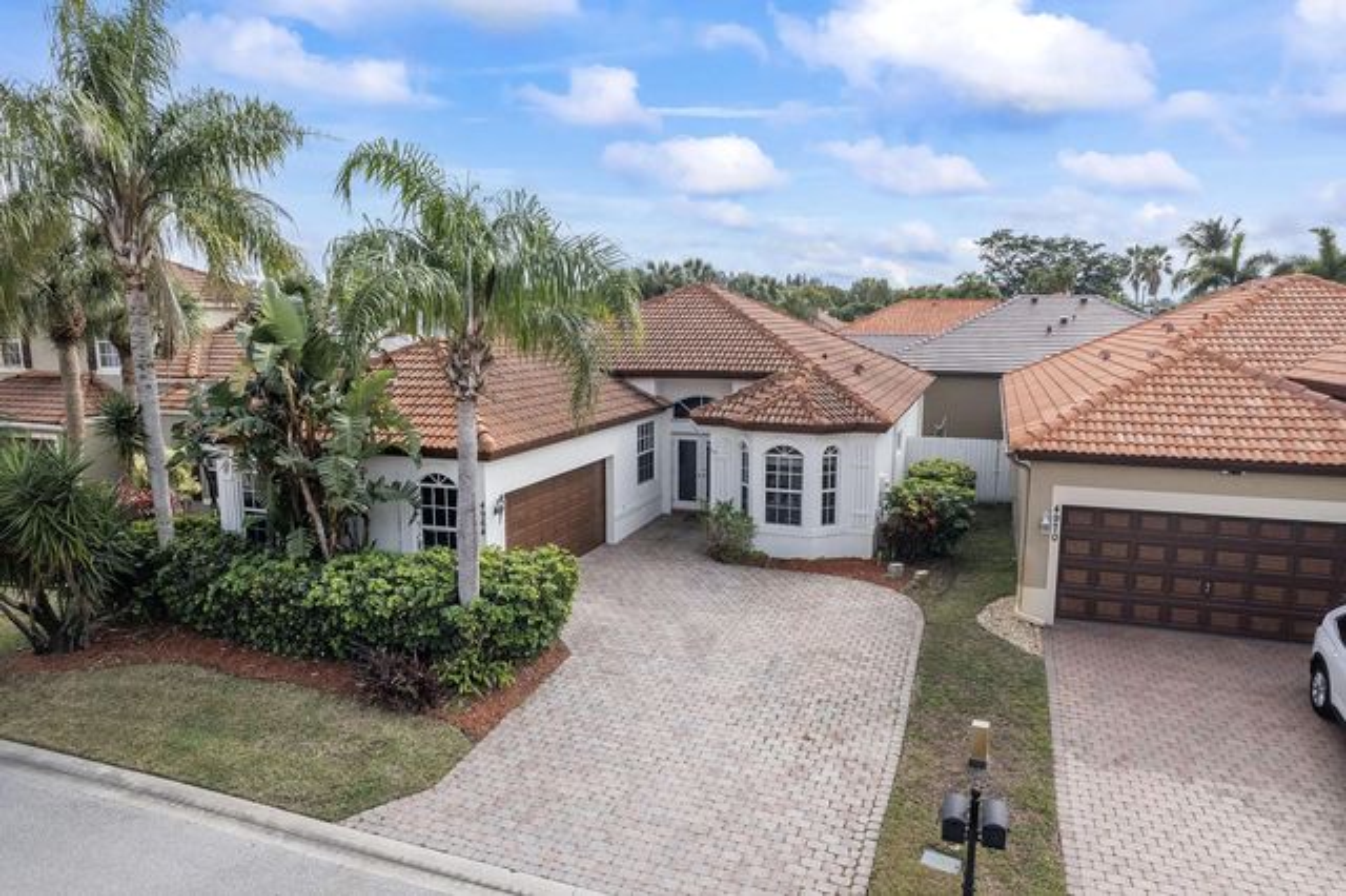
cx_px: 673
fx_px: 822
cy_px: 448
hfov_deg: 78.6
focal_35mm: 22
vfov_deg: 57.2
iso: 100
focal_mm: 8.38
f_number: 2.8
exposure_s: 1/500
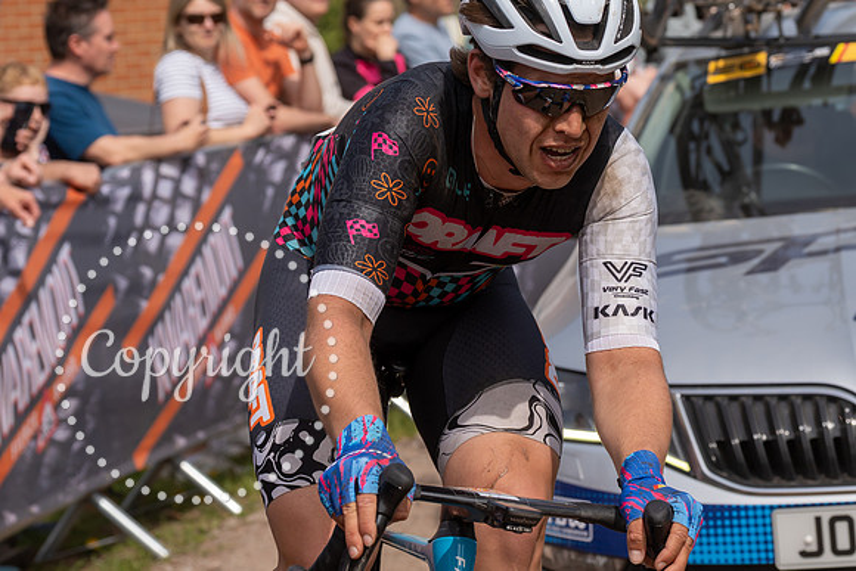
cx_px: 619
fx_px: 2845
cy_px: 171
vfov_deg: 11.4
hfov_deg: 17.0
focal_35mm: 120
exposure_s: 1/1000
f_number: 5
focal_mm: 70
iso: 125
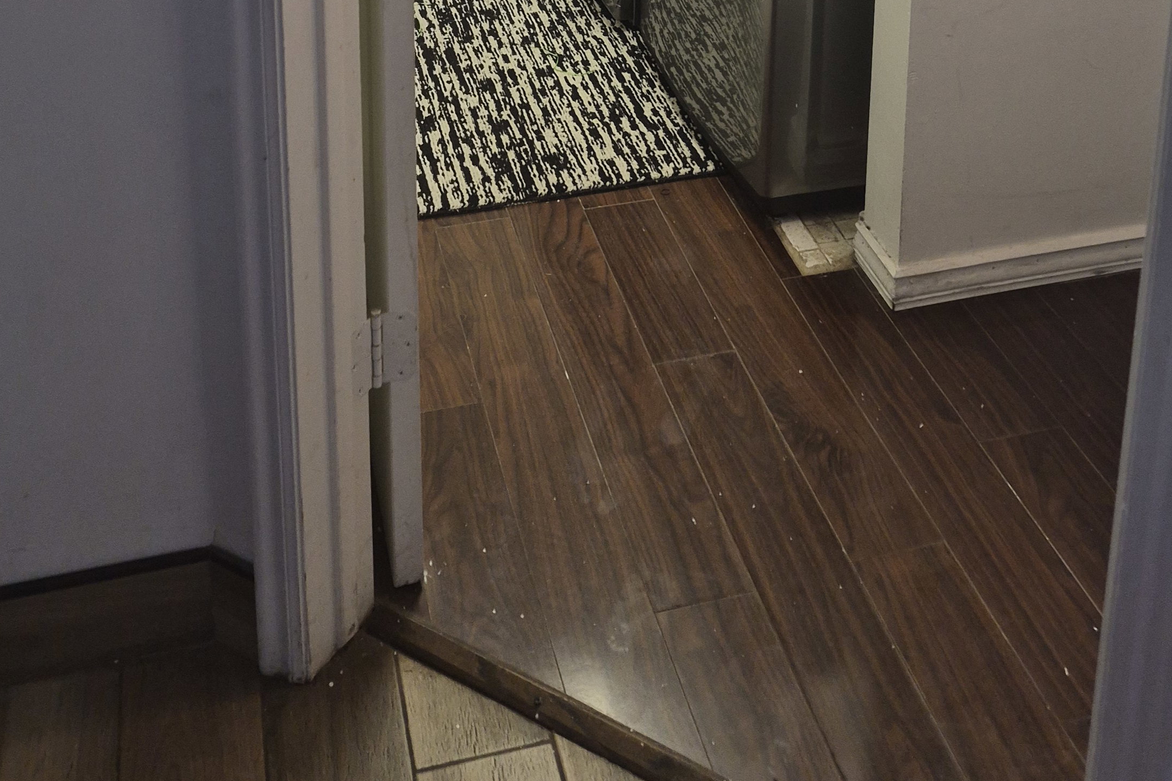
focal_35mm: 44
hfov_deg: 44.5
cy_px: -282
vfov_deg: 25.5
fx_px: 1432
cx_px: 634
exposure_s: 1/120
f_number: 1.8
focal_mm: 5.4
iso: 320
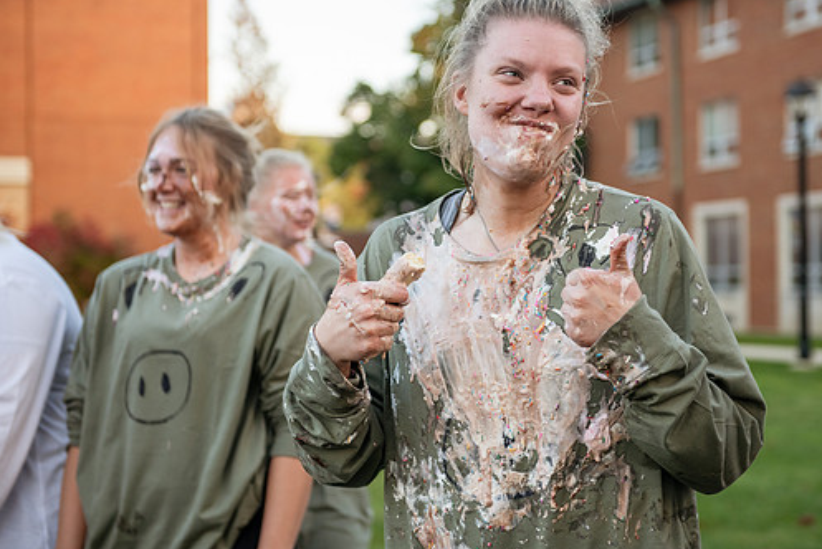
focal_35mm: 70
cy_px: 237
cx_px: 466
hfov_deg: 28.8
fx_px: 1599
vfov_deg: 19.5
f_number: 3.2
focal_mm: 60
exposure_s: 1/400
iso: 800
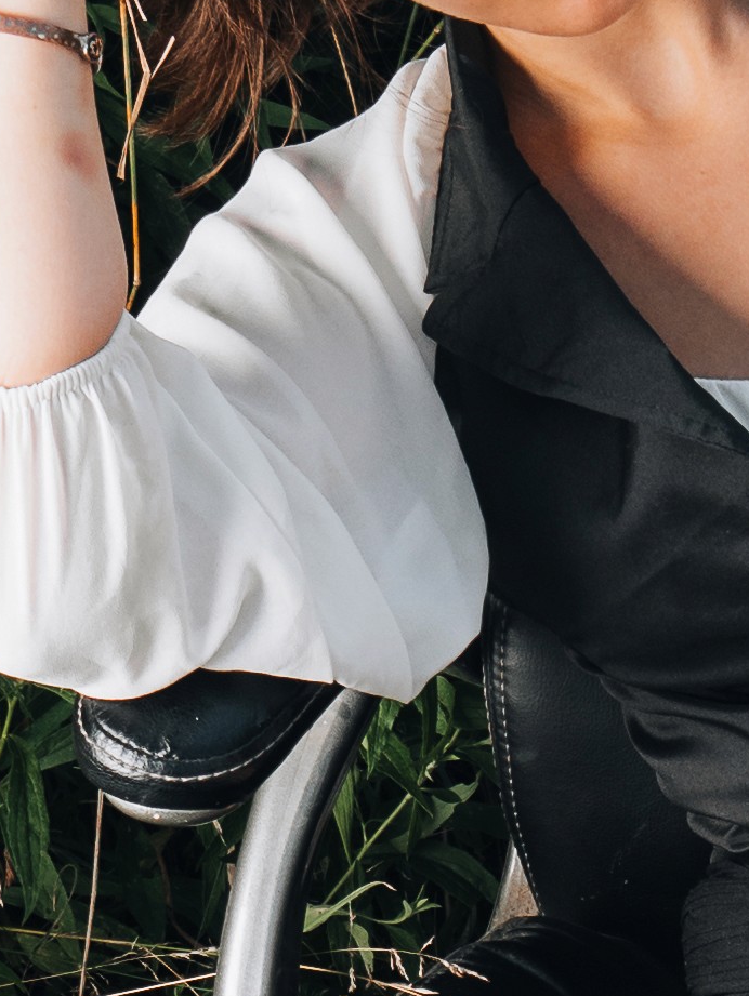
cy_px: 1055
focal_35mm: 163
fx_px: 4697
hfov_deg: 8.9
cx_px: 1083
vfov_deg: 11.9
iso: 100
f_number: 4.5
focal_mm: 12
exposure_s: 1/160
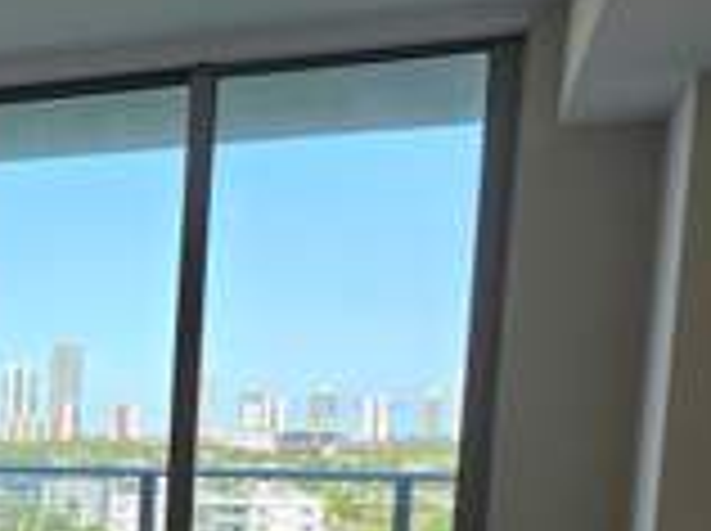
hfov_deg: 23.7
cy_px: 639
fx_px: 1436
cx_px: -270
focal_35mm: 70
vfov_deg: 19.7
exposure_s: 1/120
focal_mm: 6.25
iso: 25
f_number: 1.7
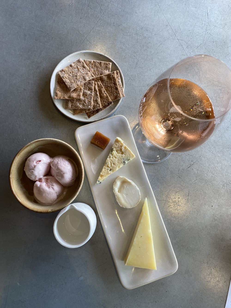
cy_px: 154
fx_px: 231
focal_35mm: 26
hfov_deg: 53.1
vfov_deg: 67.3
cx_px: 116
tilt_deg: -81.7
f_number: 1.8
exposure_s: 1/130
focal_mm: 4.25
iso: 32
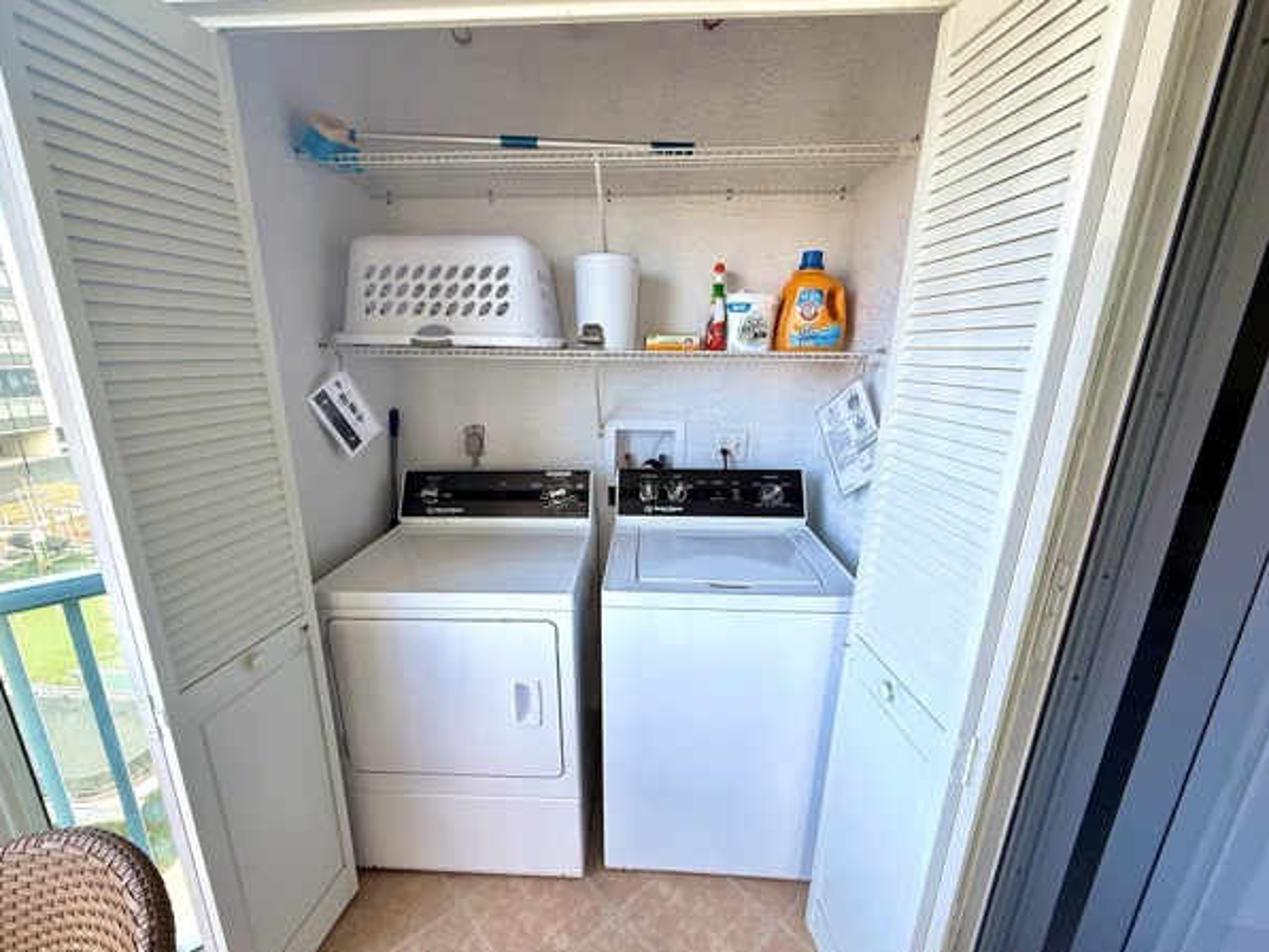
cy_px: 508
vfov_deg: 81.7
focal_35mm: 15
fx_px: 550
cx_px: 608
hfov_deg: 98.1
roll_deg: -1.0
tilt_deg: -16.0
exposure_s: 1/99
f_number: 2.2
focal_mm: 2.22
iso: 64
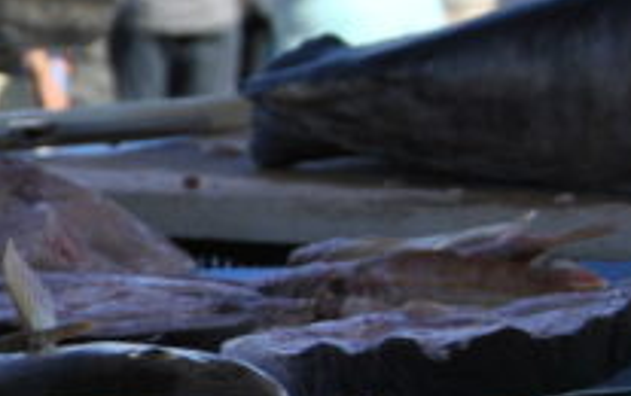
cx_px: -689
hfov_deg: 8.2
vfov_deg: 5.4
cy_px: 306
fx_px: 4167
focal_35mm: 242
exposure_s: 1/500
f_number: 4.2
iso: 100
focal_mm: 32
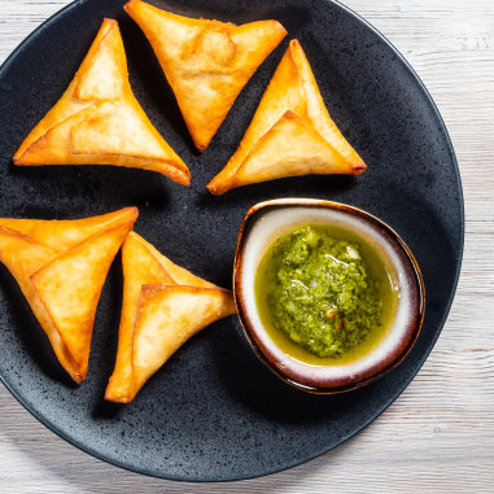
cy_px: 222
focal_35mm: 71
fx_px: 1146
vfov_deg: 24.3
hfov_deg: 24.3
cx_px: 209
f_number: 10
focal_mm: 25
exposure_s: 1/30
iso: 200
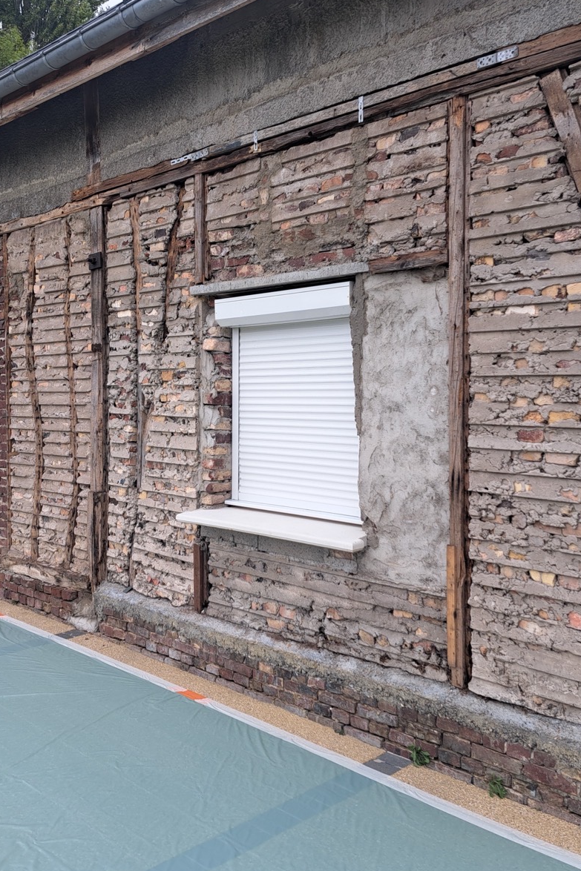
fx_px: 823
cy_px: 437
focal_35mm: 34
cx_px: 257
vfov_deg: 55.8
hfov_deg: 38.8
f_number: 1.8
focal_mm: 5.23
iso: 50
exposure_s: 1/132
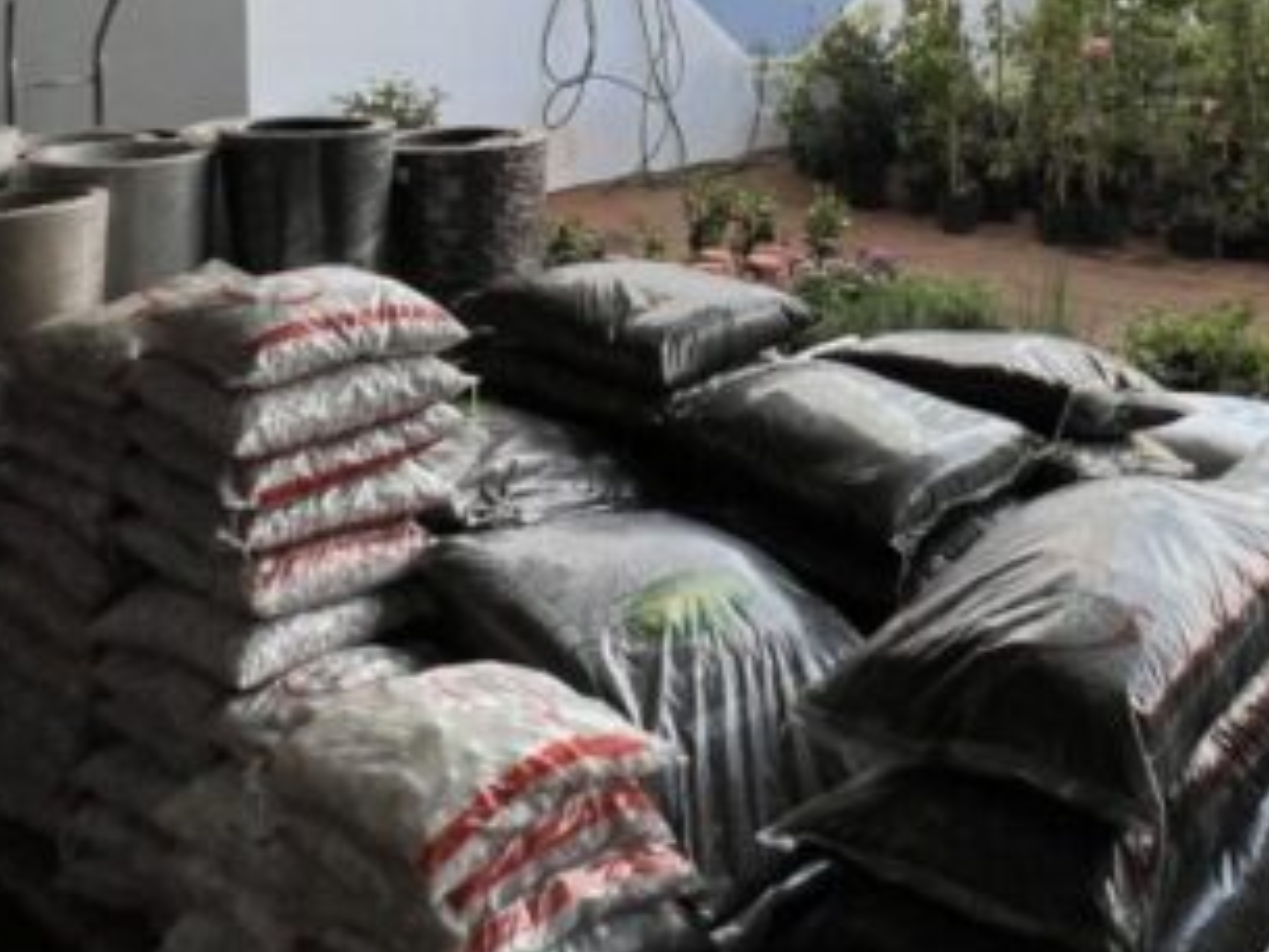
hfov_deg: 45.7
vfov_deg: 31.1
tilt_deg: +4.5
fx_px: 1503
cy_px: -109
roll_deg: +0.2
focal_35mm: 41
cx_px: 710
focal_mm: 1.57
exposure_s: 1/345
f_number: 1.8
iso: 32
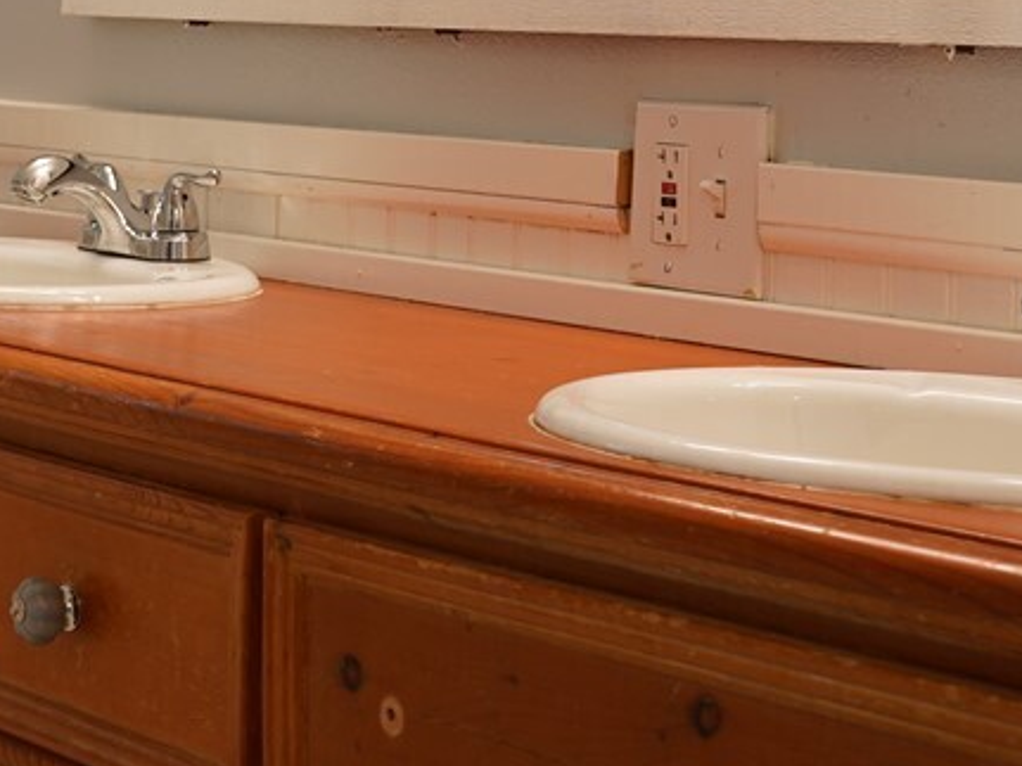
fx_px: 3129
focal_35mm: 106
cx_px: -134
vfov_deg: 13.6
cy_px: -94
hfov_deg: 17.8
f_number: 4.5
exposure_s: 1/25
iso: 200
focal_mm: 28
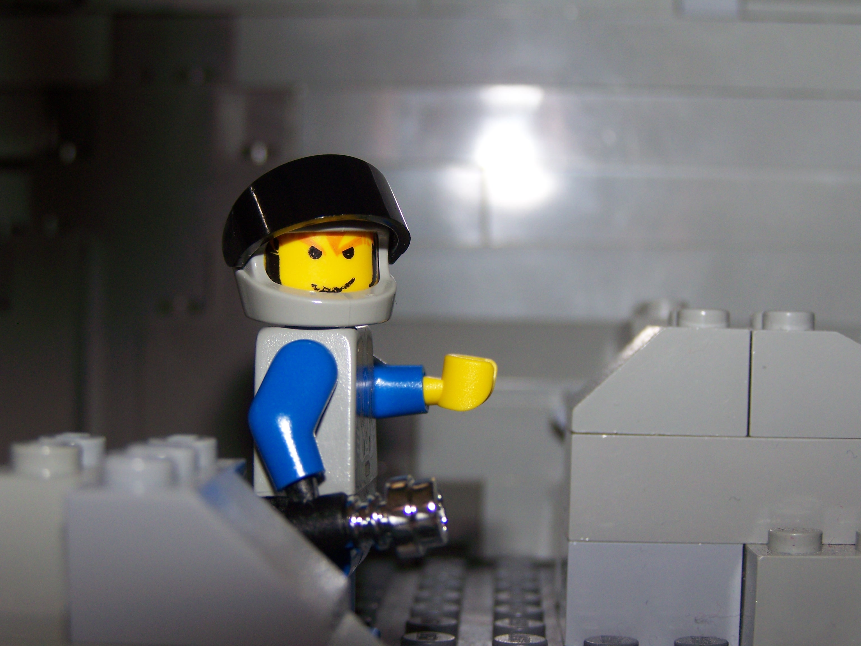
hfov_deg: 26.0
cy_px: 323
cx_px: 430
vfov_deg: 19.6
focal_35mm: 75
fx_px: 1865
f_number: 3.2
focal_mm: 12.4
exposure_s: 1/80
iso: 80
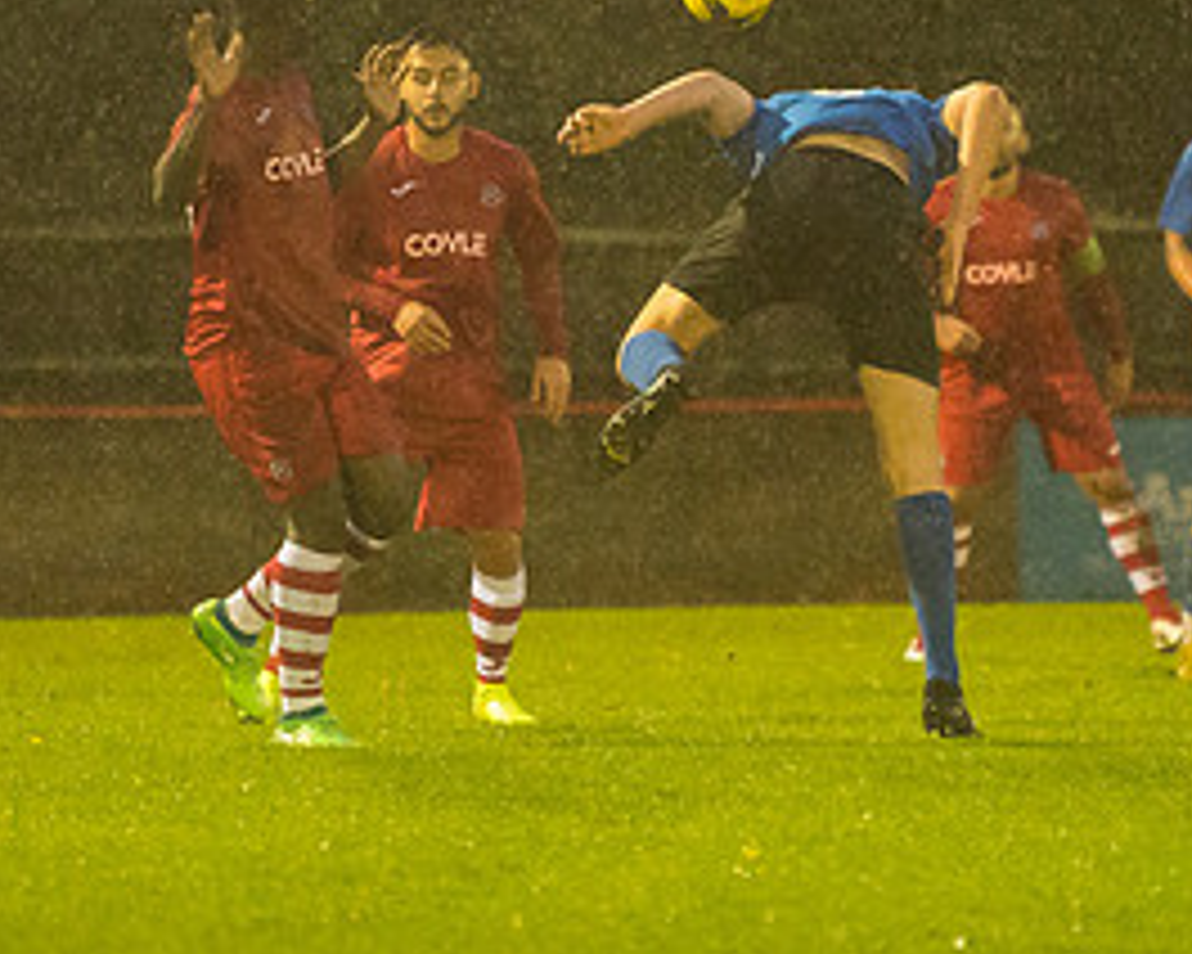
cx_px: 858
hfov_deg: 2.9
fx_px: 23354
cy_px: 243
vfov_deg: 2.3
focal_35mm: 662
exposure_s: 1/1000
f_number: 2.8
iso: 5000
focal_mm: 185
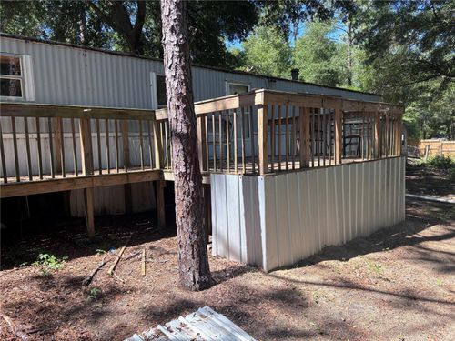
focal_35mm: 26
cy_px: 170
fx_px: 342
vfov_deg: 53.1
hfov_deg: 67.3
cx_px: 228
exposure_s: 1/818
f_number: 1.6
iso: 50
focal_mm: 5.96
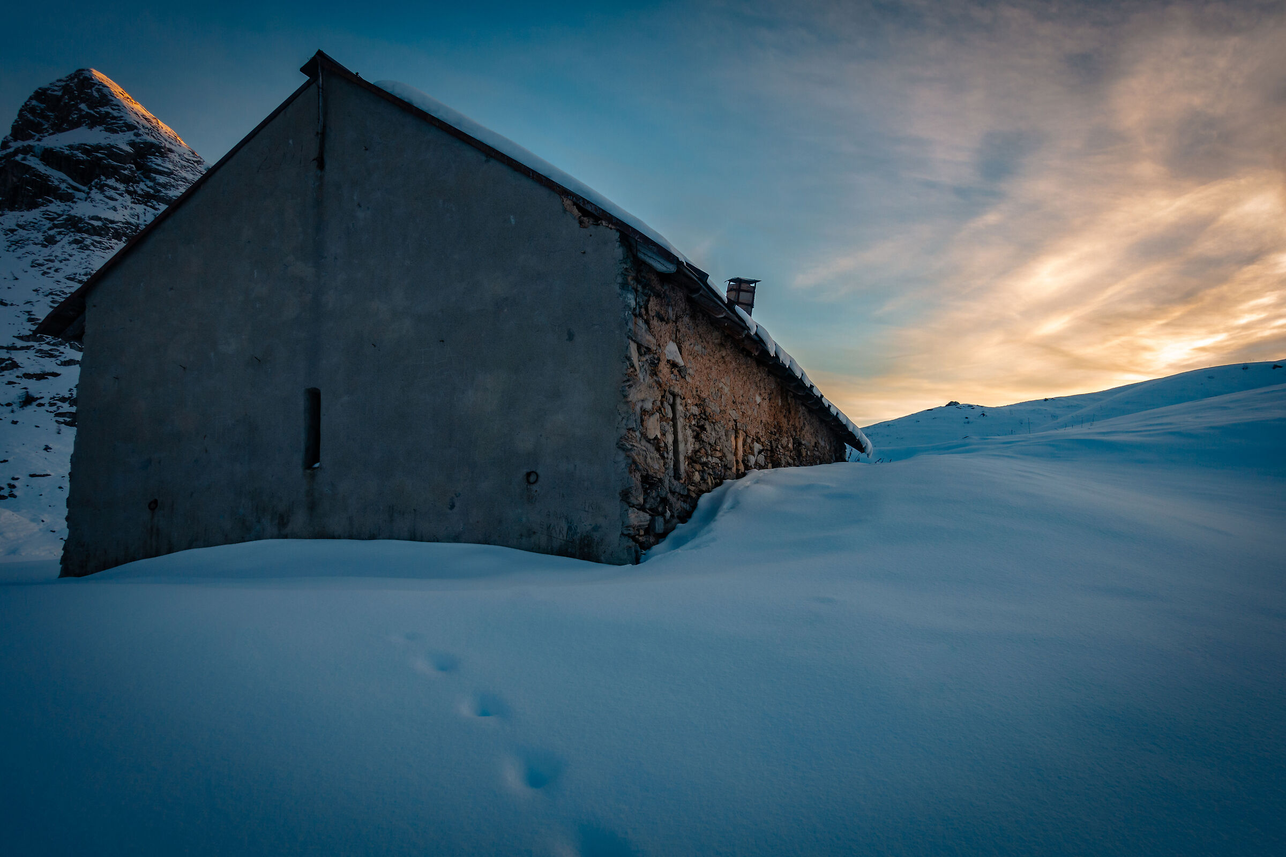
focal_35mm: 24
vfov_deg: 53.1
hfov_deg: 73.7
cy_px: 428
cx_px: 643
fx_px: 857
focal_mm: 8.8
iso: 125
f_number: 5.6
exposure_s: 1/125
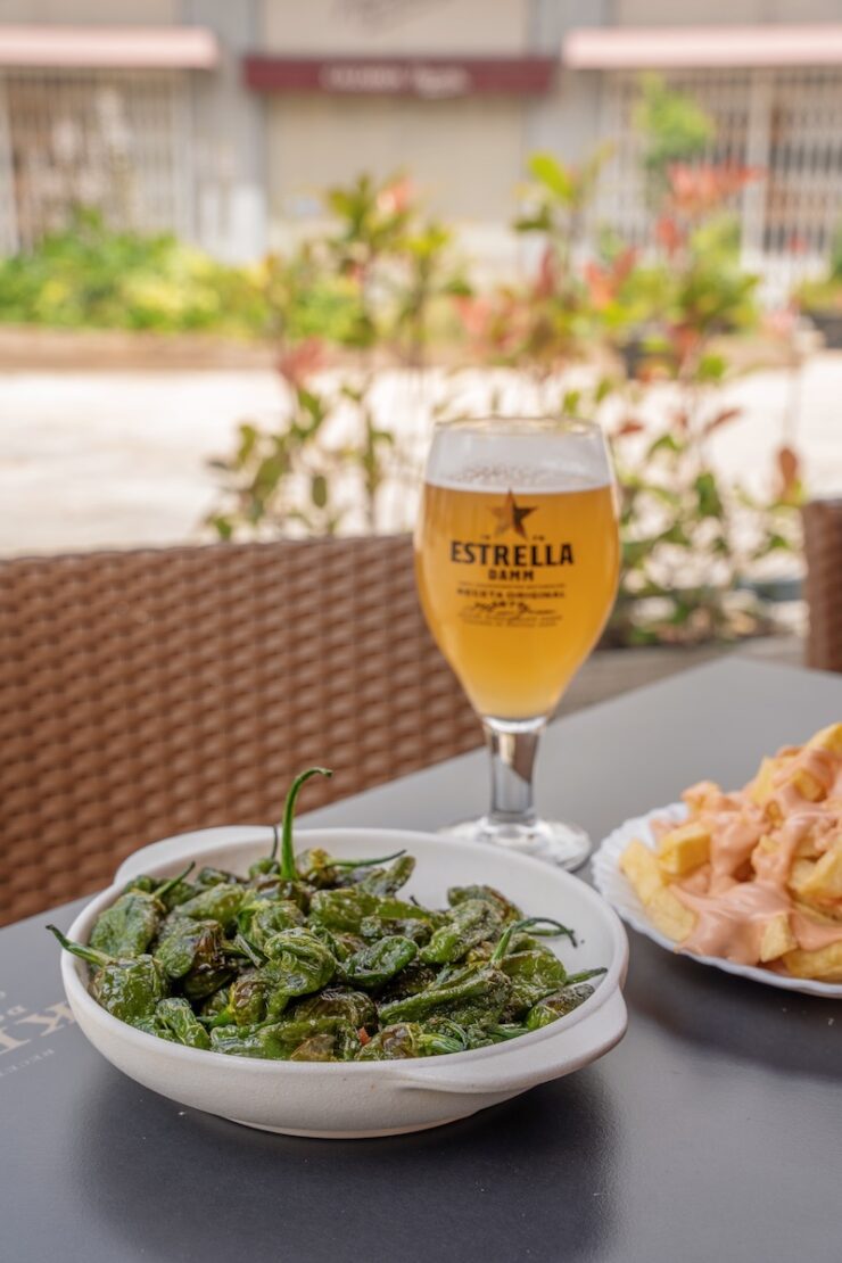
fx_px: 1565
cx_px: 421
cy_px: 632
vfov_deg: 44.0
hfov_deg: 30.1
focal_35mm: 45
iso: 50
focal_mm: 44.6
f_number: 7.1
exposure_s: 1/80
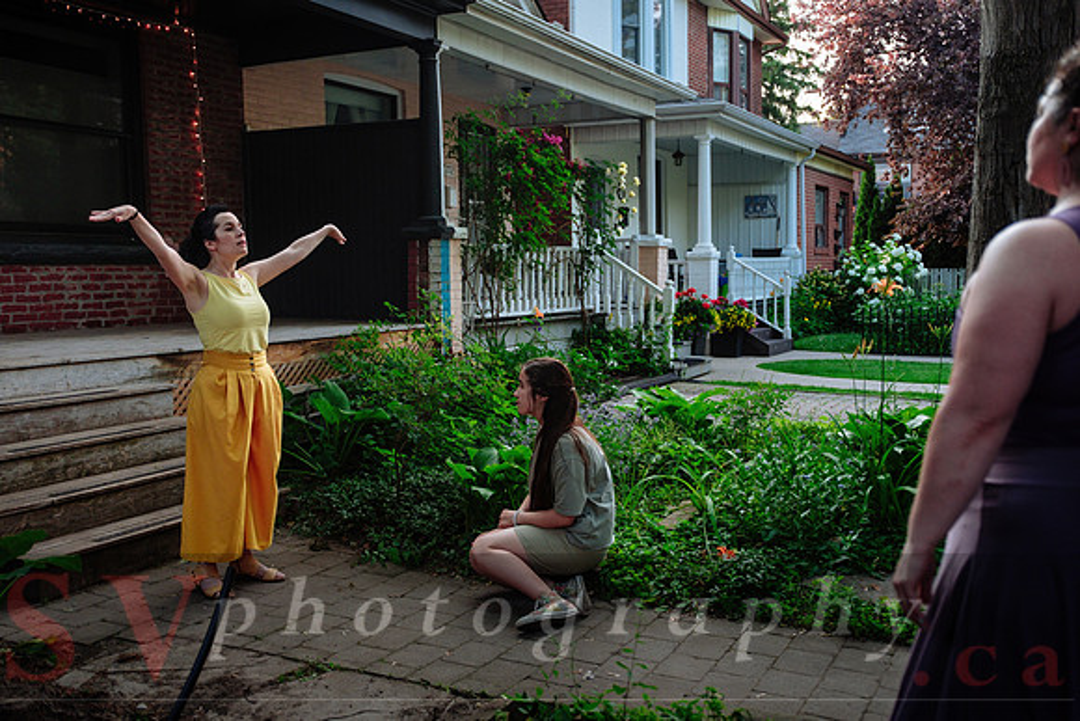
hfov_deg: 56.8
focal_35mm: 33
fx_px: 998
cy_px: 360
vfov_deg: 39.7
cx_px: 540
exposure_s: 1/500
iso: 500
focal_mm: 22.3
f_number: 1.8
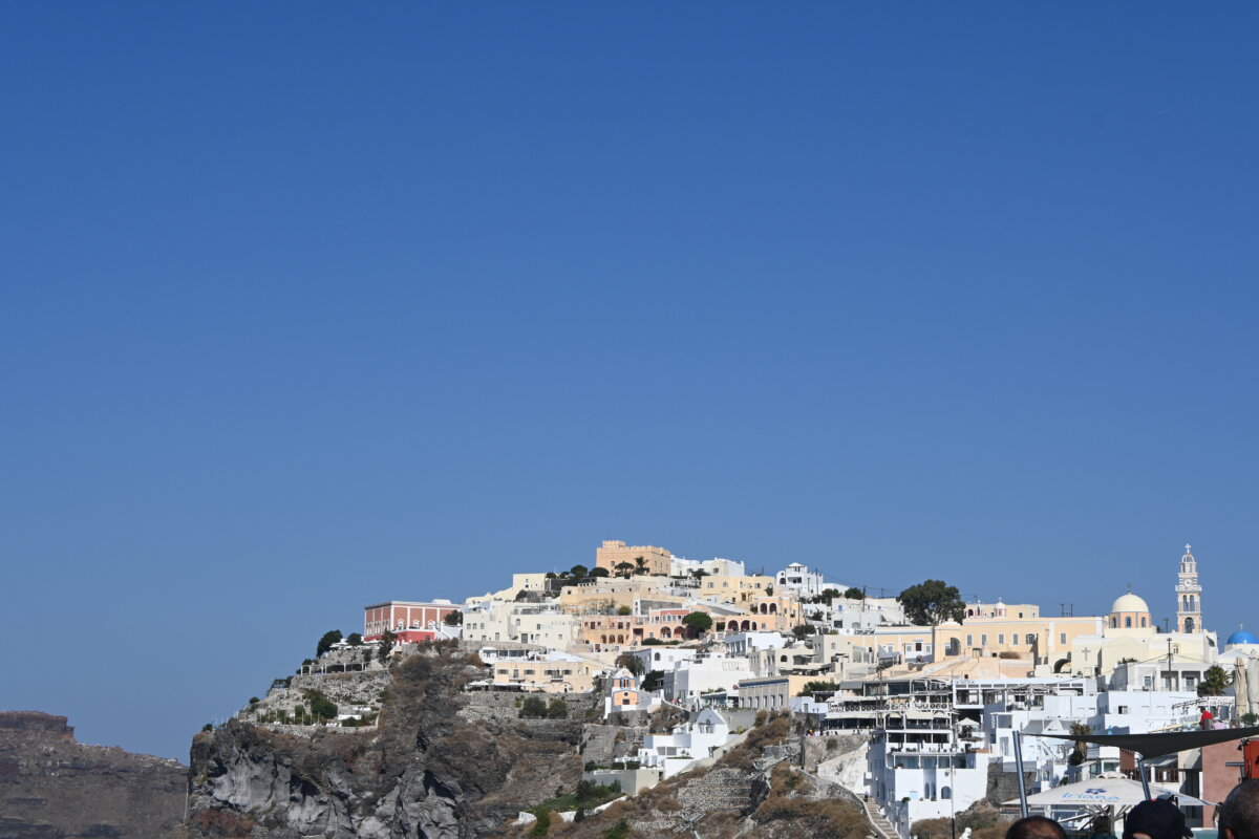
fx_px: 2518
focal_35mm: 72
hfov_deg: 28.1
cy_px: 420
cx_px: 630
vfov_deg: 18.9
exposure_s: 1/640
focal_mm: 48
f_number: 9
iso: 100
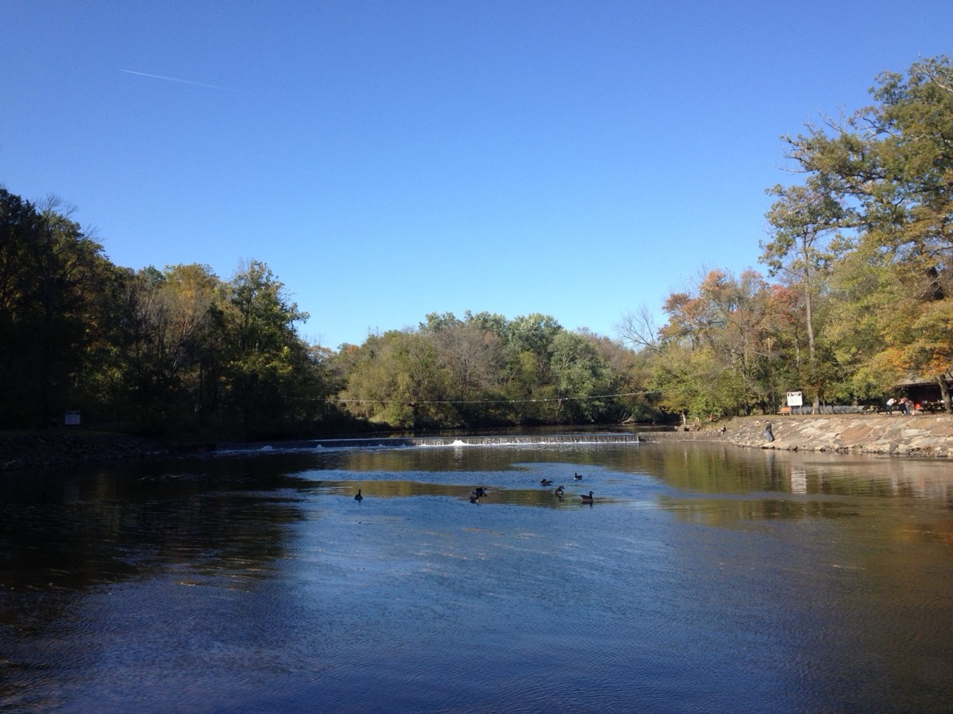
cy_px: 357
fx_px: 964
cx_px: 476
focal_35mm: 35
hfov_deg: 52.6
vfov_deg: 40.7
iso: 50
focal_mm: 4.28
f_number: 2.4
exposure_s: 1/986
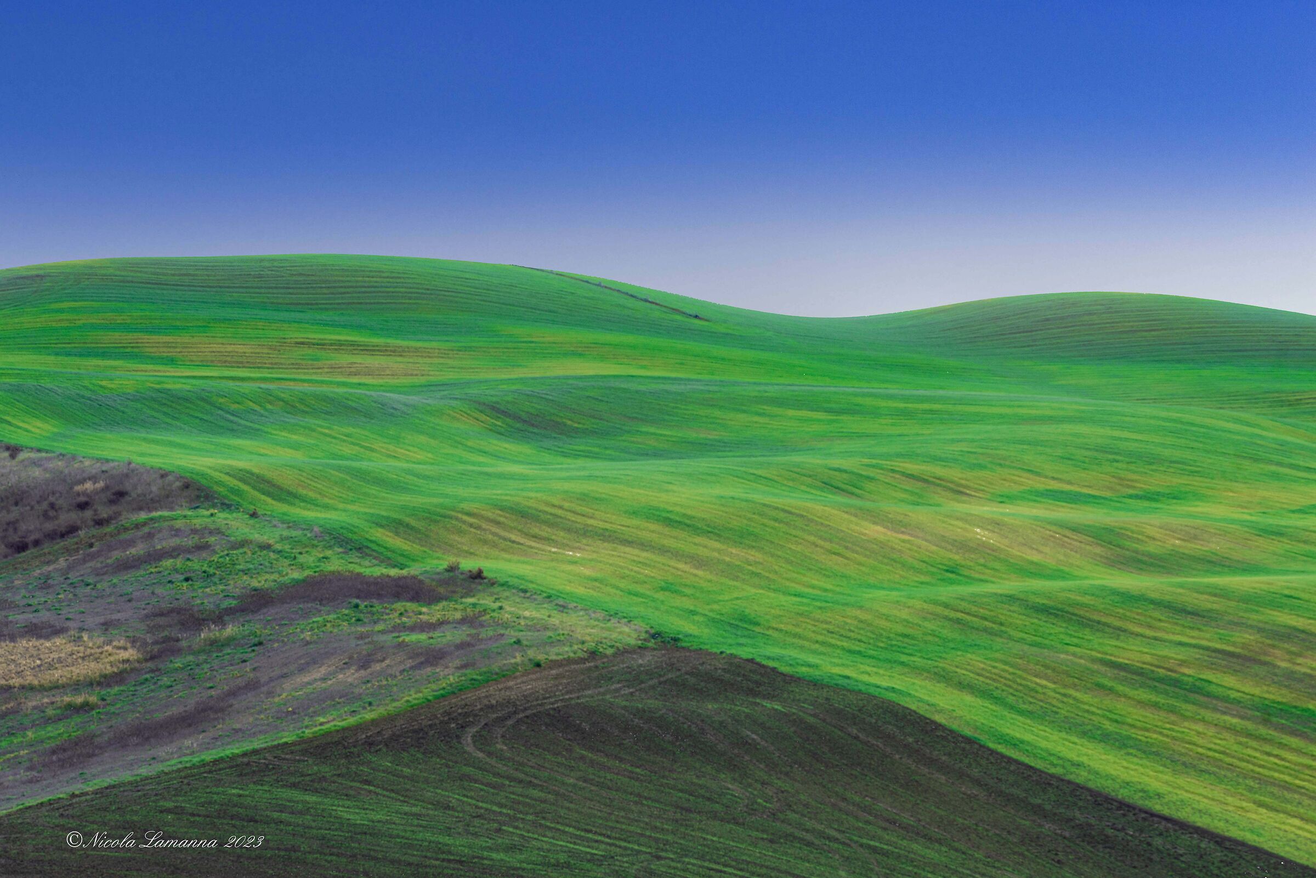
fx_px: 3840
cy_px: 439
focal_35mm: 105
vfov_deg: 13.1
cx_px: 658
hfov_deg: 19.4
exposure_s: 1/250
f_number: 8
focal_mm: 105
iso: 400
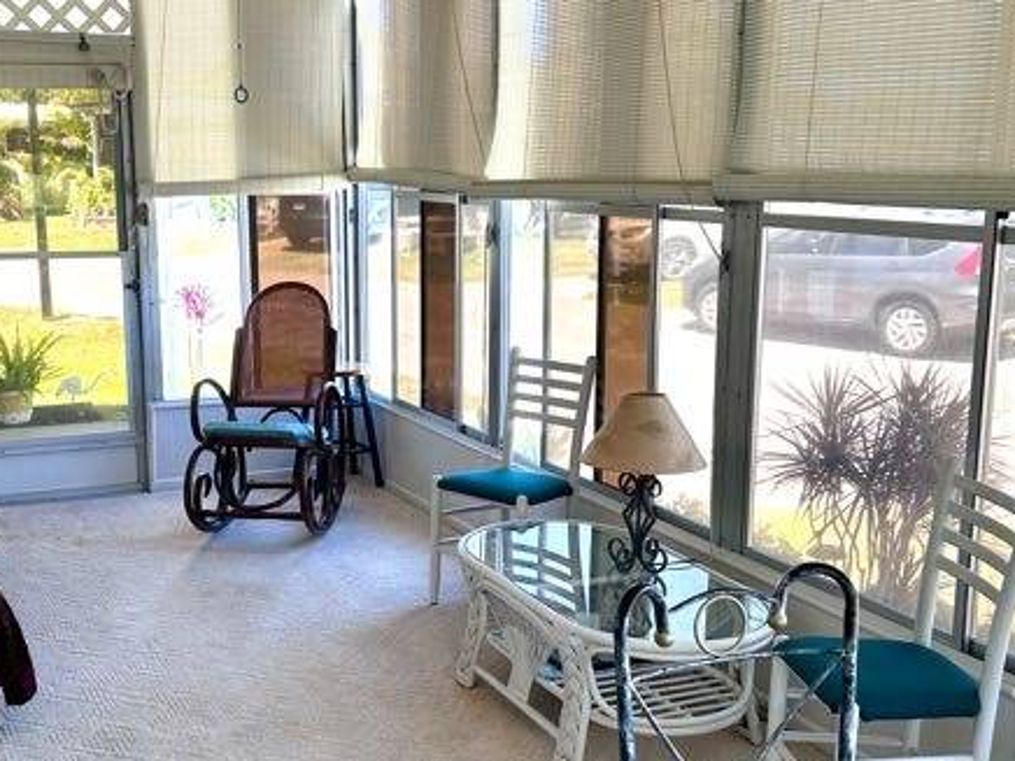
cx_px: 475
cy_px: 390
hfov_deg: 41.2
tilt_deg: -11.1
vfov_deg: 31.5
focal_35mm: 46
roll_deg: -1.1
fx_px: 1349
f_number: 1.78
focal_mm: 6.86
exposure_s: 1/153
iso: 64
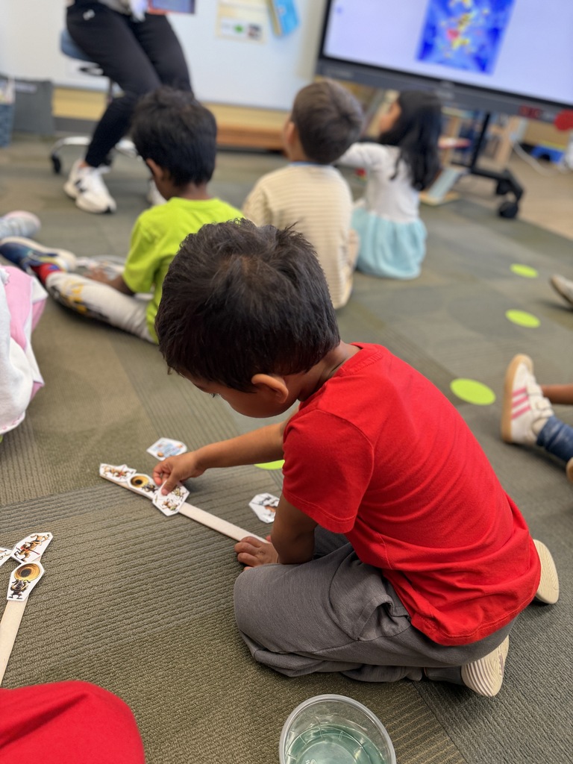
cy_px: 382
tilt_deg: -31.7
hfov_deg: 56.8
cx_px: 286
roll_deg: -11.4
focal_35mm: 24
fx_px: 530
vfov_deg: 71.6
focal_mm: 6.76
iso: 250
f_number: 1.78
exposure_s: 1/60
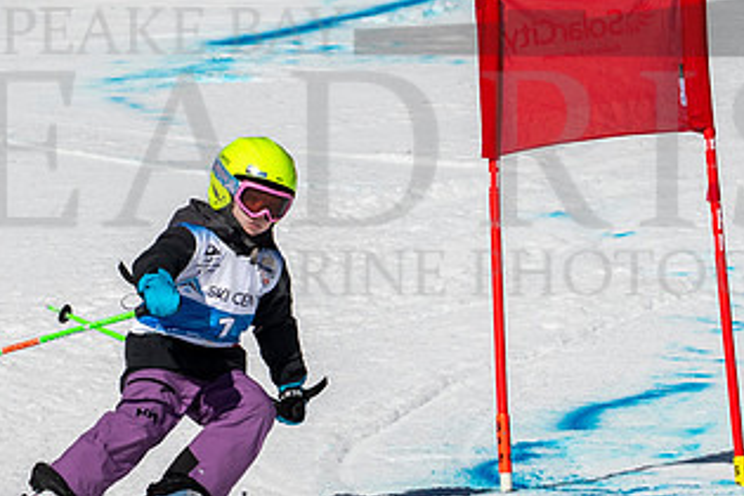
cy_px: 533
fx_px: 37094
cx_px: 229
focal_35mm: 1795
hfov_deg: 1.1
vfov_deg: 0.8
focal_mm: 400
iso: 200
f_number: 8
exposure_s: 1/2000
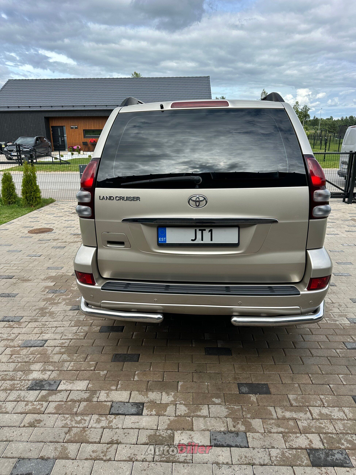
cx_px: 178
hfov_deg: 56.8
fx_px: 329
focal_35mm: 24
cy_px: 238
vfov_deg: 71.6
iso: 80
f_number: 1.78
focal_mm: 6.86
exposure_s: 1/2203
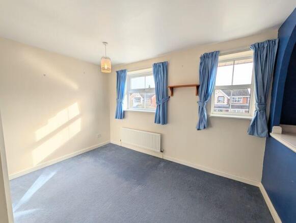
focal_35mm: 12
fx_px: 103
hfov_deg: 110.5
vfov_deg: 94.6
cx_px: 148
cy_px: 112
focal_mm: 2.02
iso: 56
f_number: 1.7
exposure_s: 1/781
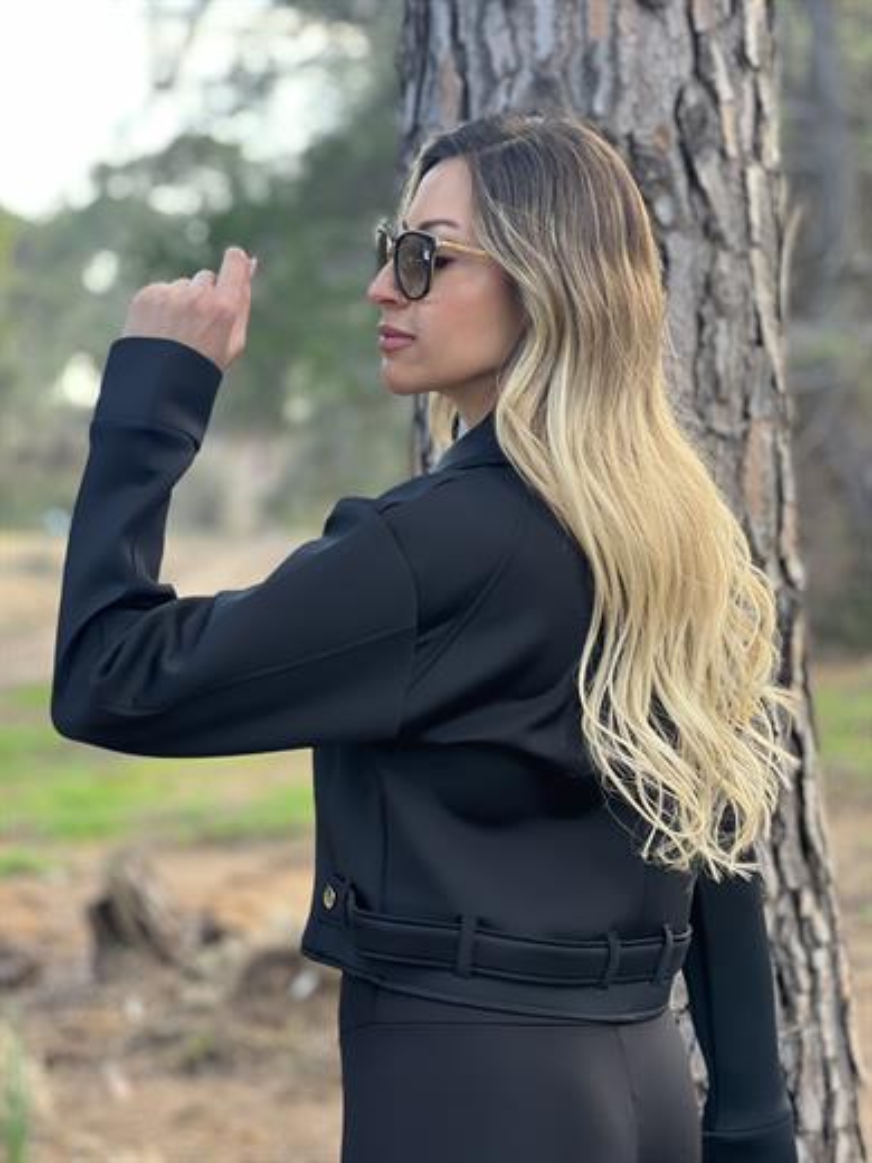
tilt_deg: -1.0
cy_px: 582
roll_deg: +0.1
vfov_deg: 25.3
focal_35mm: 77
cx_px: 436
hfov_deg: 19.1
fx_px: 2586
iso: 200
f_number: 2.8
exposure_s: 1/121
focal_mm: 9
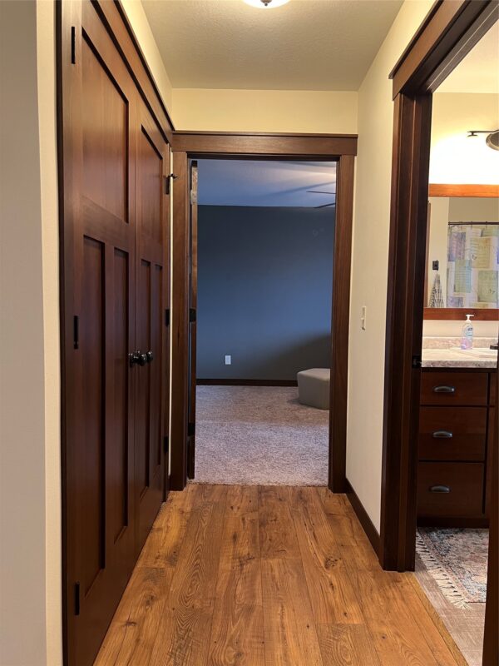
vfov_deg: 67.3
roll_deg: -0.2
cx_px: 250
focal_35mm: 26
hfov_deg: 53.1
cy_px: 333
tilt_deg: -4.0
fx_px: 500
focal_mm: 5.7
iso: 250
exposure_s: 1/60
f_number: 1.5
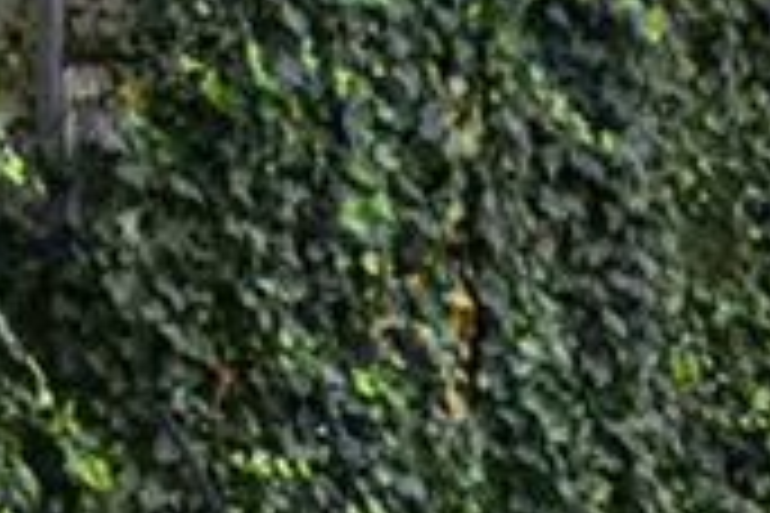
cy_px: 1204
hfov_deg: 3.5
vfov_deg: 2.3
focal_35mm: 595
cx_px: 1216
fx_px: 12725
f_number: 7.1
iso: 100
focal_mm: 85
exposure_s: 1/10
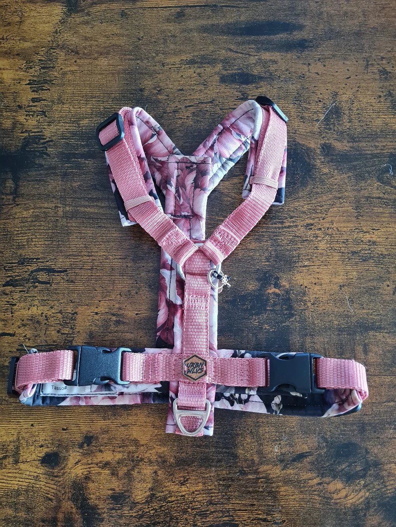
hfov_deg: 53.1
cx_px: 198
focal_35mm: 26
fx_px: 397
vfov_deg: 67.3
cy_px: 264
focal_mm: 5.4
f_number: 1.8
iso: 320
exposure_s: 1/40
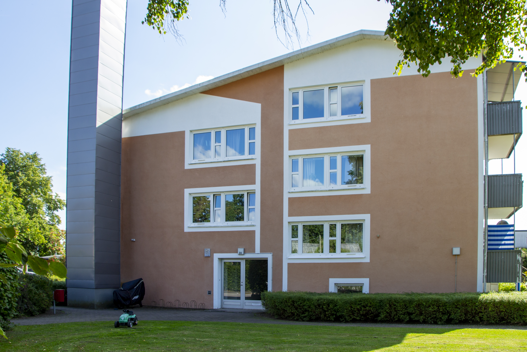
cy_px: 176
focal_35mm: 27
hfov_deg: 67.4
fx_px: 395
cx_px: 264
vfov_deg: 47.9
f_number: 5.6
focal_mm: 18
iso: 100
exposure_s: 1/125
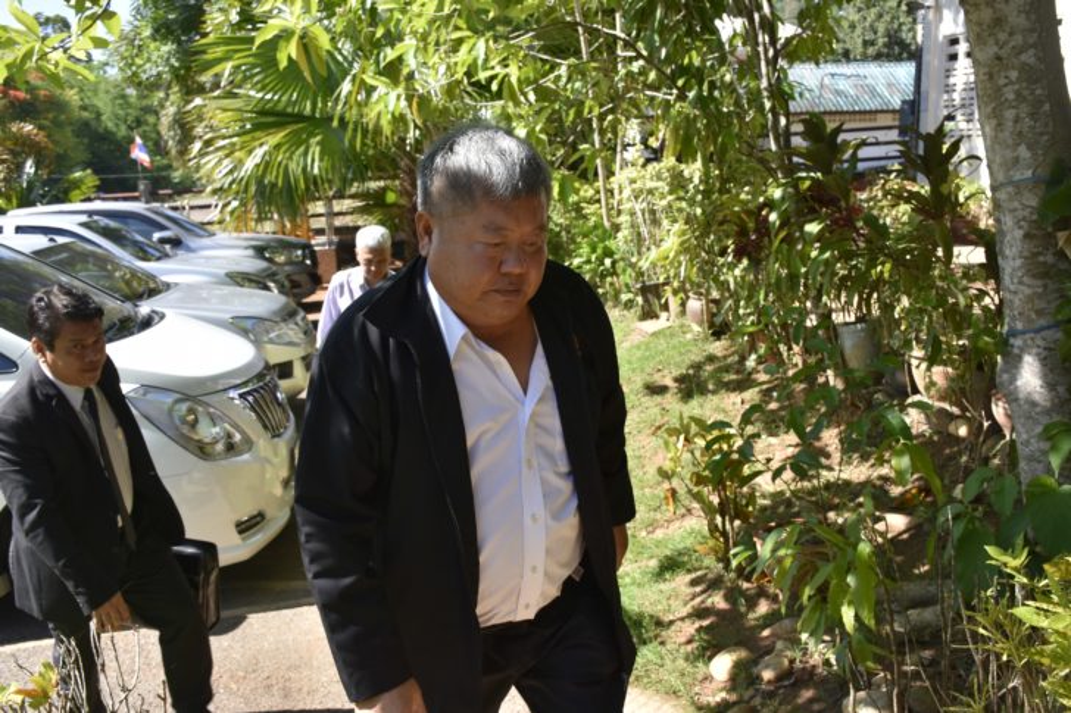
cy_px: 356
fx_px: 1026
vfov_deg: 38.3
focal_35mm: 34
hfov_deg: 55.1
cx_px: 536
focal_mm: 23
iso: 160
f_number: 8
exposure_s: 1/250
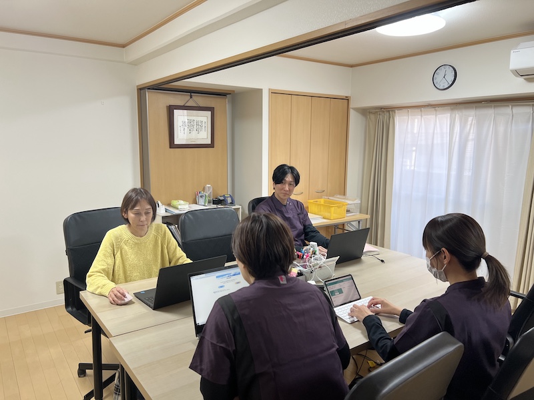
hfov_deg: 67.3
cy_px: 200
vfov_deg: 53.1
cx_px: 267
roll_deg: -0.3
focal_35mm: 26
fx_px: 401
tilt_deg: -8.6
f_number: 1.5
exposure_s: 1/60
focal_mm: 5.7
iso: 64
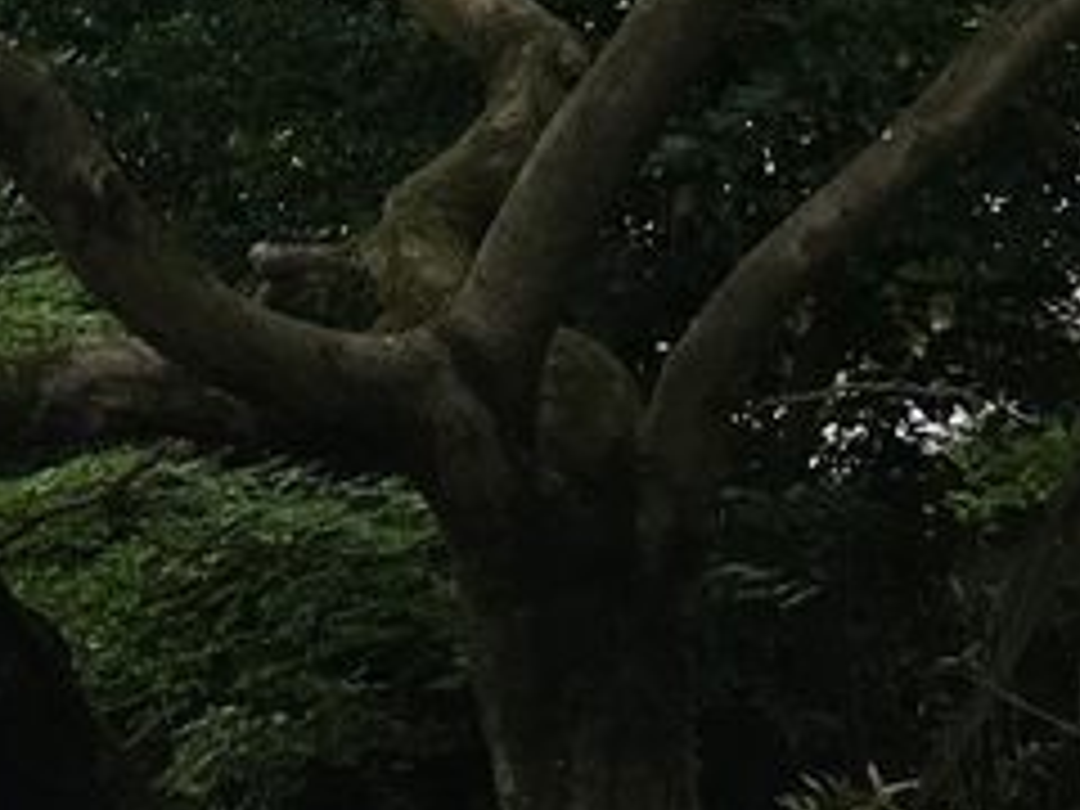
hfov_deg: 11.4
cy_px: -94
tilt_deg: +11.9
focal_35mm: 145
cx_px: -1458
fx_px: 4524
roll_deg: +0.4
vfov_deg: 10.1
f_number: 2.2
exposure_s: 1/60
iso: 32
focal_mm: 4.15
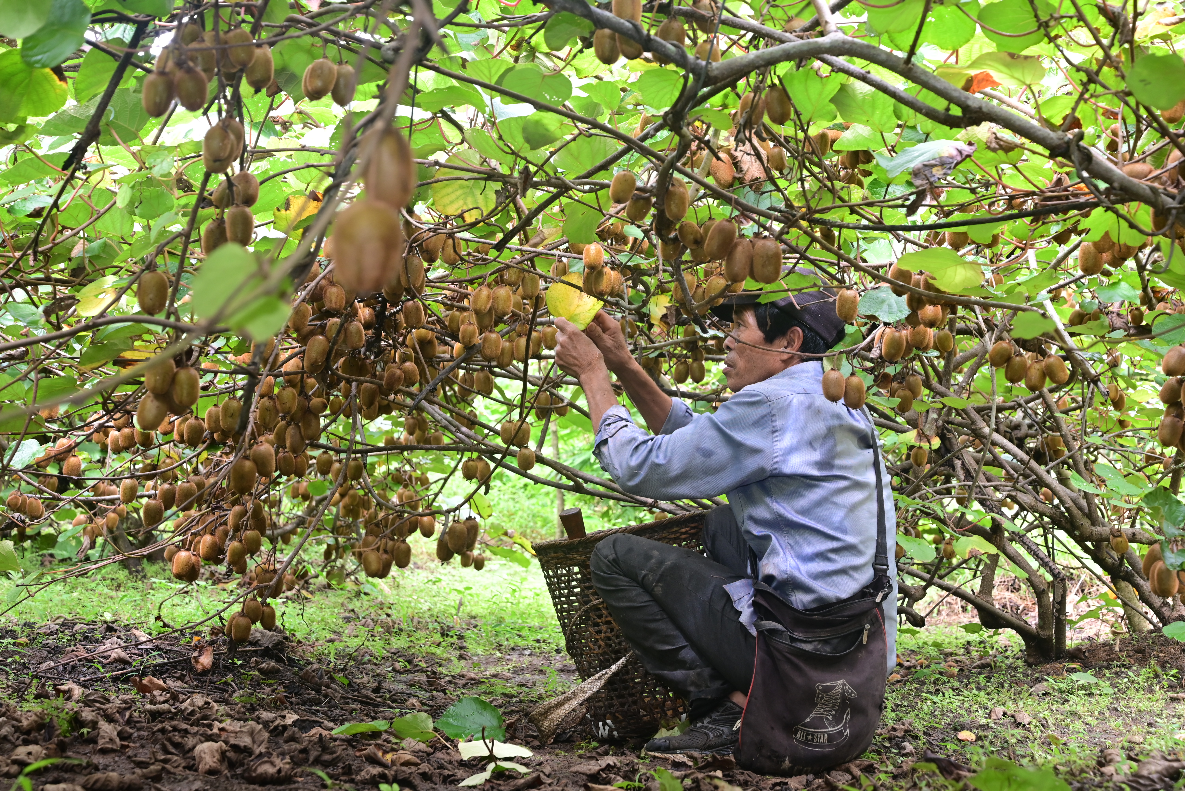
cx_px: 592
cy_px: 396
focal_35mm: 62
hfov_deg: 32.4
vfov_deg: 21.9
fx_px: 2042
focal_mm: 62
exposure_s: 1/60
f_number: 7.1
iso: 800
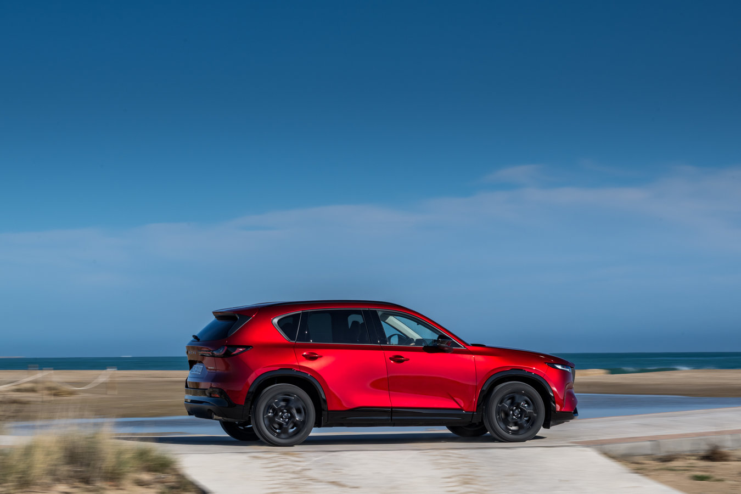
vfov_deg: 11.9
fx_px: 2367
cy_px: 247
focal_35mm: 115
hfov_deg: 17.8
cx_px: 370
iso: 100
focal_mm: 115
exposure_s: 1/80
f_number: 16
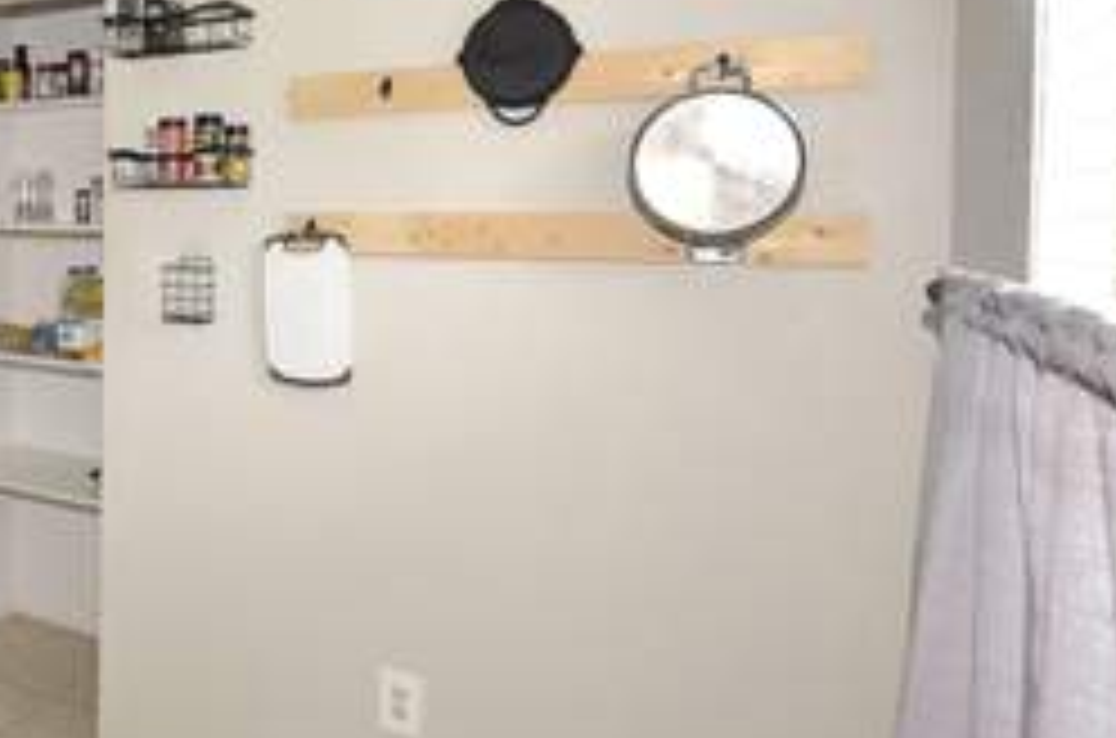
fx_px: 897
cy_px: 281
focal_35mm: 29
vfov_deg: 44.4
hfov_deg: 55.1
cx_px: 104
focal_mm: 10
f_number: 6.3
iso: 640
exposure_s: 1/60
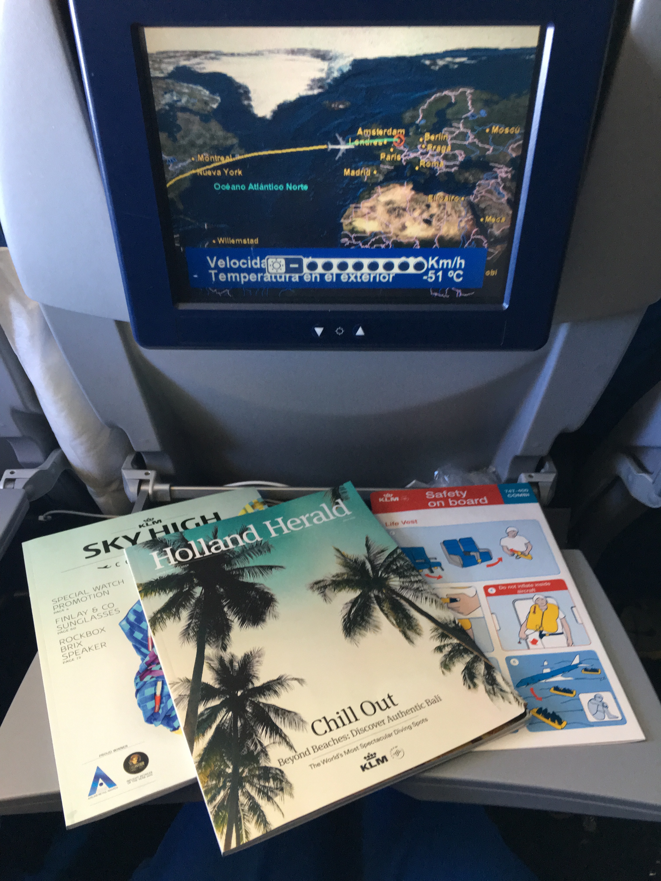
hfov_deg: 48.2
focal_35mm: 29
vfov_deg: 61.7
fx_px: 738
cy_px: 440
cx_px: 330
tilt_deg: -26.4
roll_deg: +0.4
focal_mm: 4.15
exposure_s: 1/30
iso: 200
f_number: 2.2
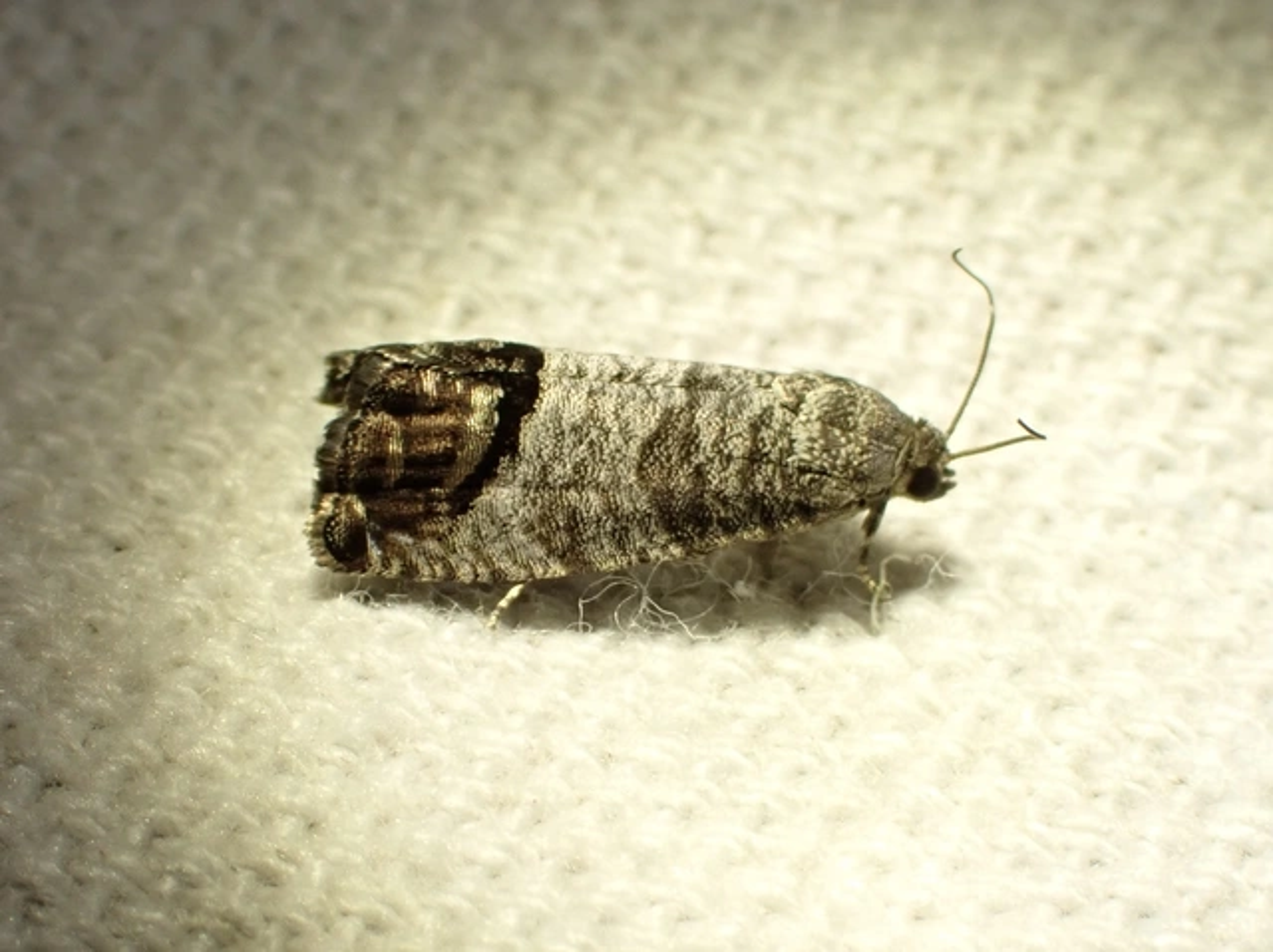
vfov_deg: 14.8
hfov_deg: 19.7
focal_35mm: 100
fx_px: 3675
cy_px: 476
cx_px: 636
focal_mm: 18
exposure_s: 1/400
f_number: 6.3
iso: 200
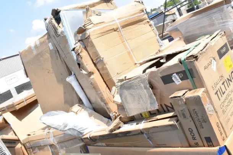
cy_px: 78
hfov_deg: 53.1
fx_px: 233
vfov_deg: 36.9
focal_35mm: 36
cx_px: 116
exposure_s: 1/1600
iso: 6400
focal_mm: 24
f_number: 20
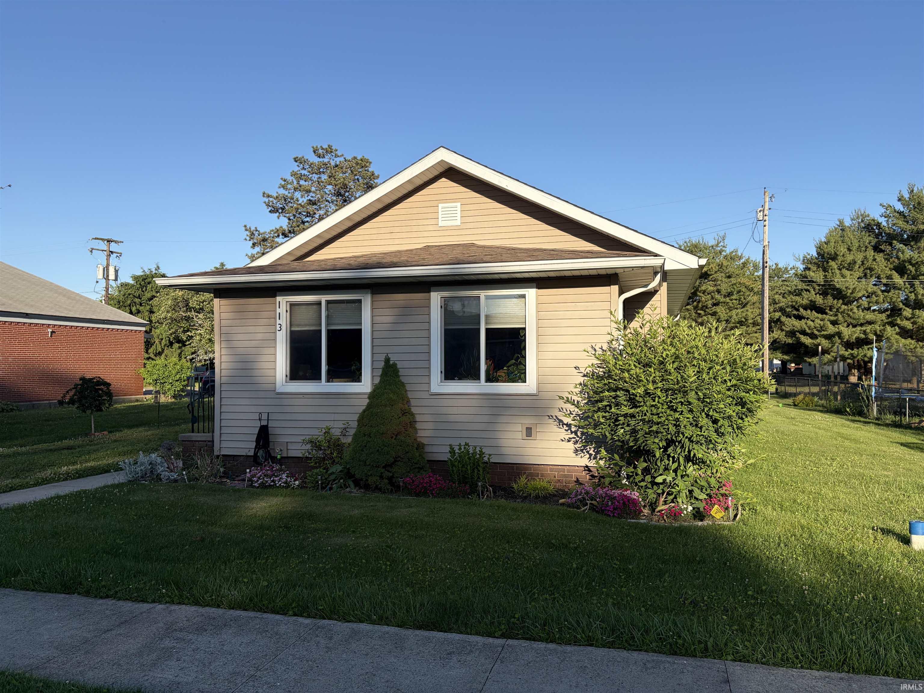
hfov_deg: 67.3
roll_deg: +0.4
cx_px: 462
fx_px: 694
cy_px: 346
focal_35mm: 26
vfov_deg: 53.1
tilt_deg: +1.7
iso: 50
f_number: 1.6
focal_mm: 5.96
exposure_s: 1/2865
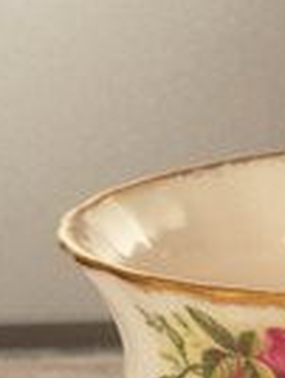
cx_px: 470
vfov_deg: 10.1
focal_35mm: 194
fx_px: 2123
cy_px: 375
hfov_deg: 7.5
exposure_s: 1/33
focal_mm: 6
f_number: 2.4
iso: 100
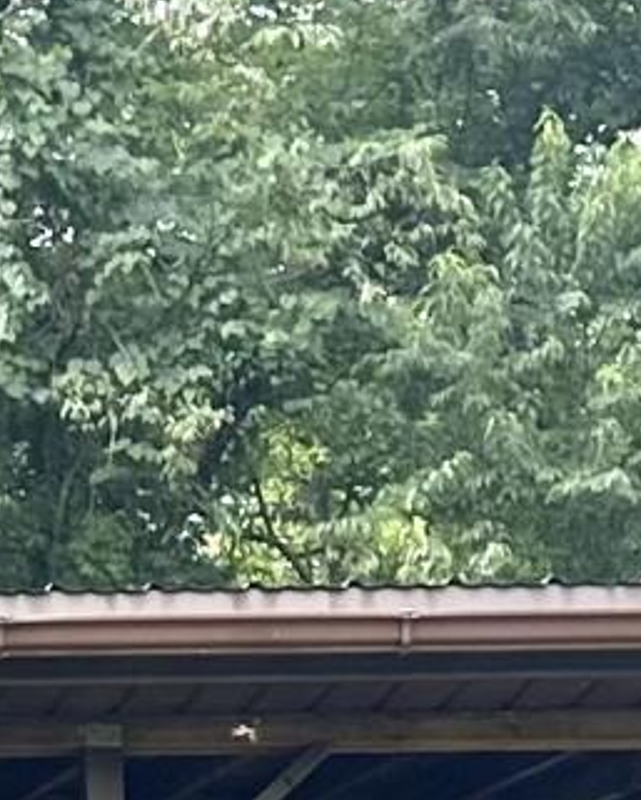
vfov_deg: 8.6
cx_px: -1035
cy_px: 1254
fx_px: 5191
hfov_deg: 6.6
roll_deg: -0.5
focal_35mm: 219
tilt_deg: +11.3
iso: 80
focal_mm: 6.86
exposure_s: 1/704
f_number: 1.78
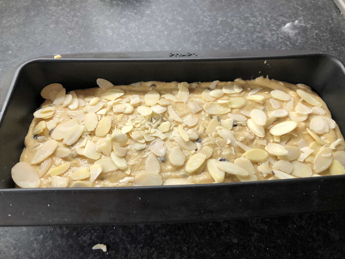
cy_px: 130
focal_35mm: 28
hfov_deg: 63.4
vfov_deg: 49.7
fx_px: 279
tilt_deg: -54.7
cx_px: 172
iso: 32
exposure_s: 1/33
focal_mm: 3.99
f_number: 1.8
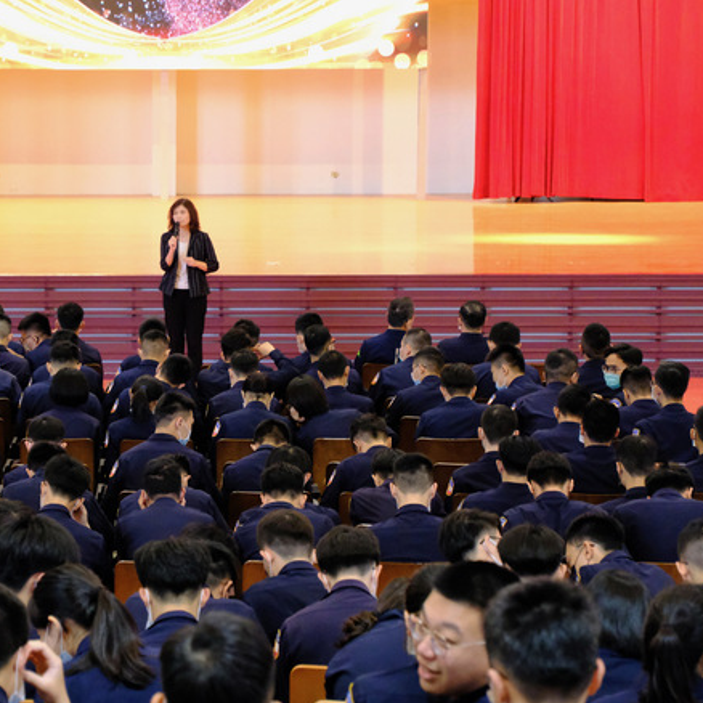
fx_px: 2619
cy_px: 349
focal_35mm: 114
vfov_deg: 15.3
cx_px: 159
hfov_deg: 15.2
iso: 6400
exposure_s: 1/100
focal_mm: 55.8
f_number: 4.5
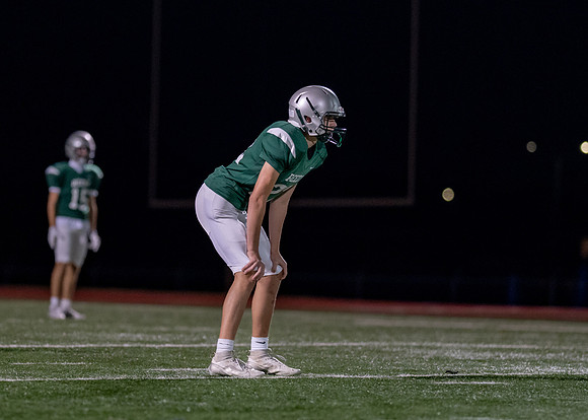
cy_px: 189
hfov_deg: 6.9
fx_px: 4895
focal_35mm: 293
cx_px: 246
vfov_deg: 4.9
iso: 2000
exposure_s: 1/1000
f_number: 1.8
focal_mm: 135
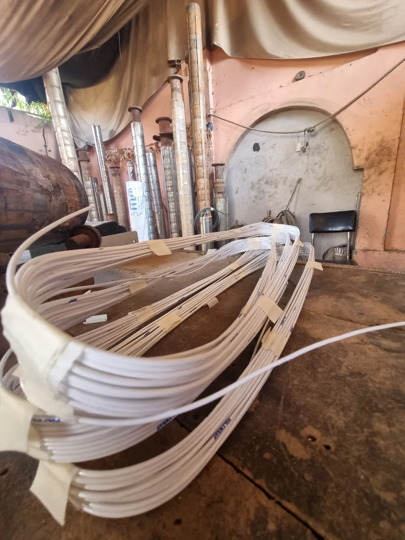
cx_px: 202
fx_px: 203
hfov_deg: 89.9
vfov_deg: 106.2
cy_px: 270
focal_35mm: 13
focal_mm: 2.2
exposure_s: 1/50
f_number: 2.2
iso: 320
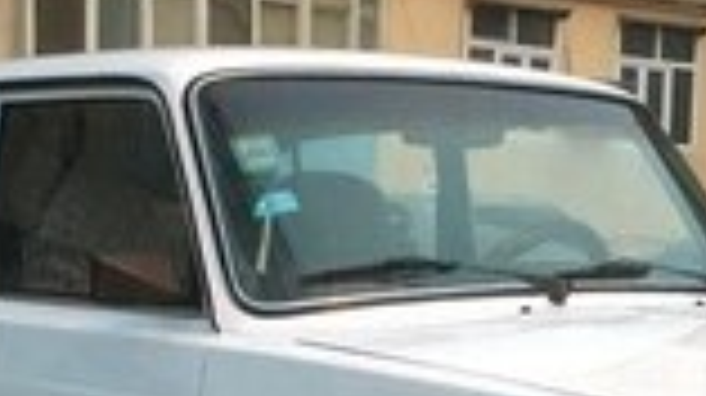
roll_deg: -1.0
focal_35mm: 100
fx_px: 1870
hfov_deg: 21.3
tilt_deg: -8.7
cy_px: 549
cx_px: 274
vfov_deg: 11.7
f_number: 2.2
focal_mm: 4.15
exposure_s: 1/17
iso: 250
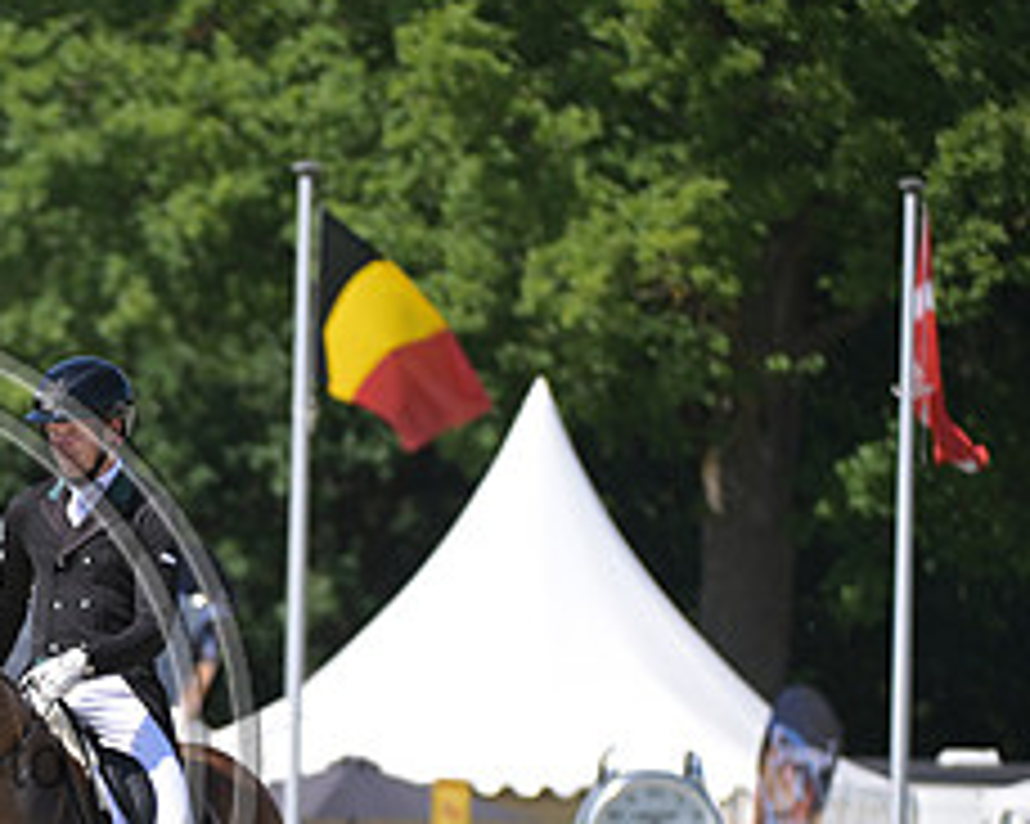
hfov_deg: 3.4
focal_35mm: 570
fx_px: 17368
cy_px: 700
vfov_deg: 2.7
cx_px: -256
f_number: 5
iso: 220
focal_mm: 240
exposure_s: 1/1250
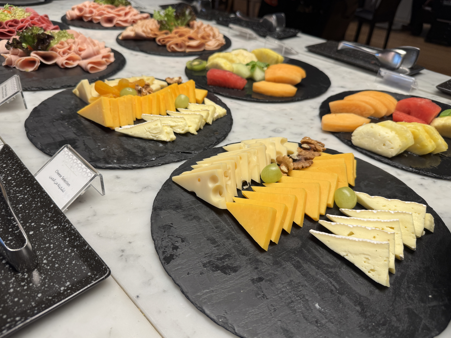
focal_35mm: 25
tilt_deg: -35.3
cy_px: 167
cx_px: 219
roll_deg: -3.9
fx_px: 326
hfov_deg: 69.4
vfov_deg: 54.9
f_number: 1.78
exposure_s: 1/121
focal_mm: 6.76
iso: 64
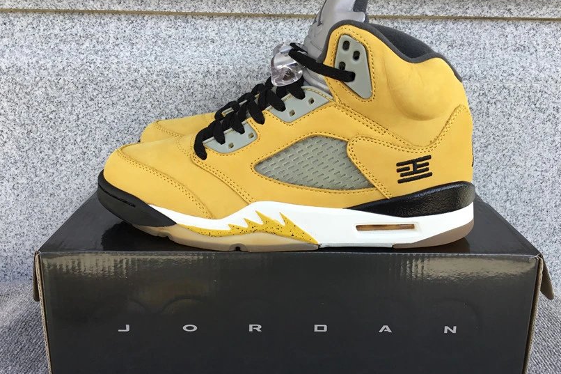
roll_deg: -0.2
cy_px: 181
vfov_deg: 36.9
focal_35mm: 36
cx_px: 286
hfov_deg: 53.1
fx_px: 561
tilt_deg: -14.6
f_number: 2.4
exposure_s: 1/198
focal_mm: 3.3
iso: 25
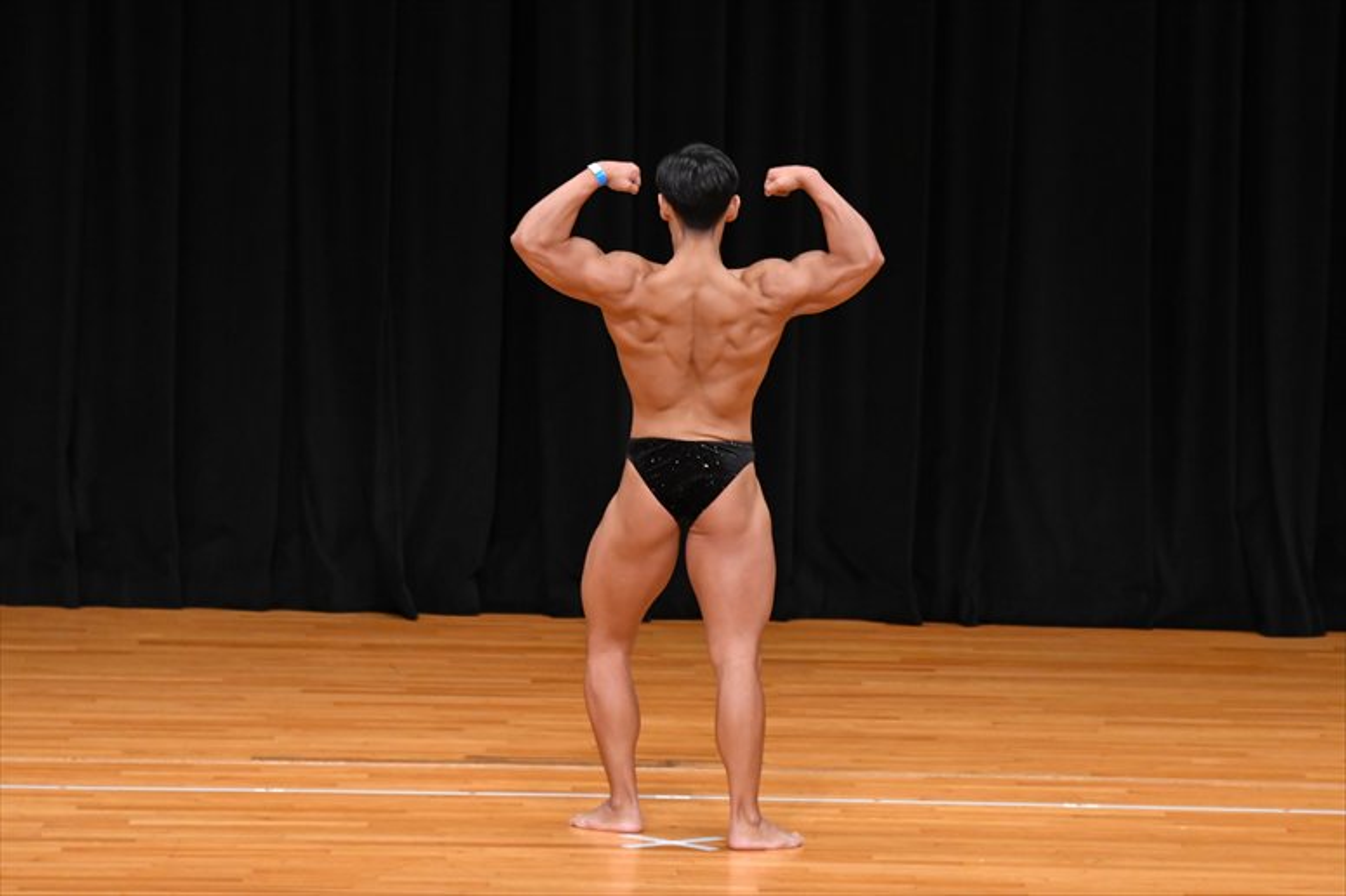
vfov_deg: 5.4
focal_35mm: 255
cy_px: 448
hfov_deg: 8.1
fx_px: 9530
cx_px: 673
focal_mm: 170
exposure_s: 1/400
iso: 3200
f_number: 5.6
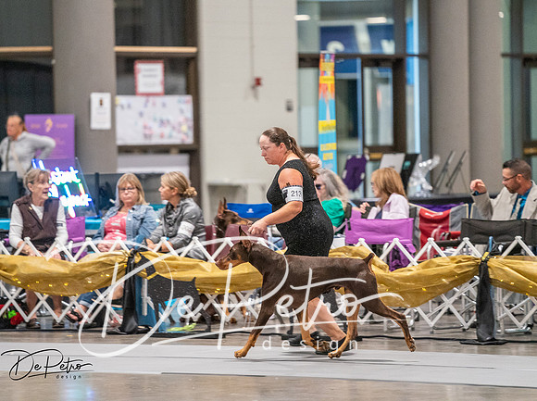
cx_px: 245
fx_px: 3850
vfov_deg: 6.0
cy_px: 170
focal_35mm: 249
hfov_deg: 8.0
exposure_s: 1/250
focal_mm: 200
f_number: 2.8
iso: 6400
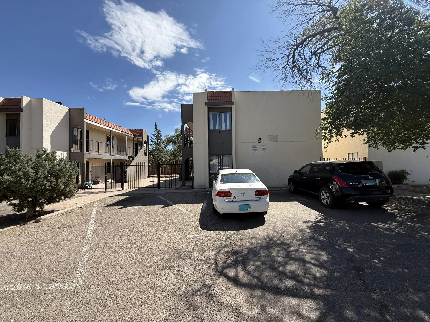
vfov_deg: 85.7
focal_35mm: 14
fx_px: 174
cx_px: 215
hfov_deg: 102.1
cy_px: 161
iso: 64
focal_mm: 2.22
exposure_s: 1/1848
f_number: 2.2
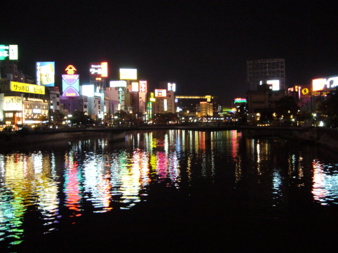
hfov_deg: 52.6
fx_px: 342
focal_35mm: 35
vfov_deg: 40.7
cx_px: 169
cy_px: 126
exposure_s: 1/3.2
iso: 200
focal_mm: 5.8
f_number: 2.8
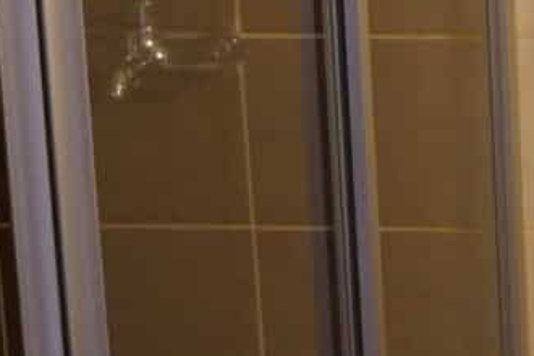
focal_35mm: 124
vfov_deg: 11.0
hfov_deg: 14.6
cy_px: 56
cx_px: 948
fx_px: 1839
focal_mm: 20
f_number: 2.8
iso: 4000
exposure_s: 1/160
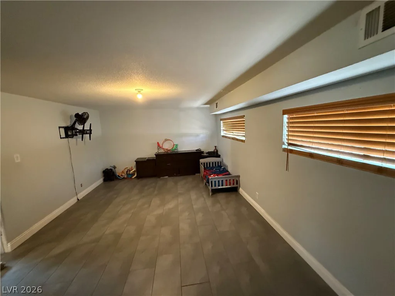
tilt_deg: -7.8
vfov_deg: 85.7
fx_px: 160
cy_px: 148
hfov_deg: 102.1
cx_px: 198
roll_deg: +2.5
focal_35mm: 14
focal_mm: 2.22
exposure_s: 1/60
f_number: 2.2
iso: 1250
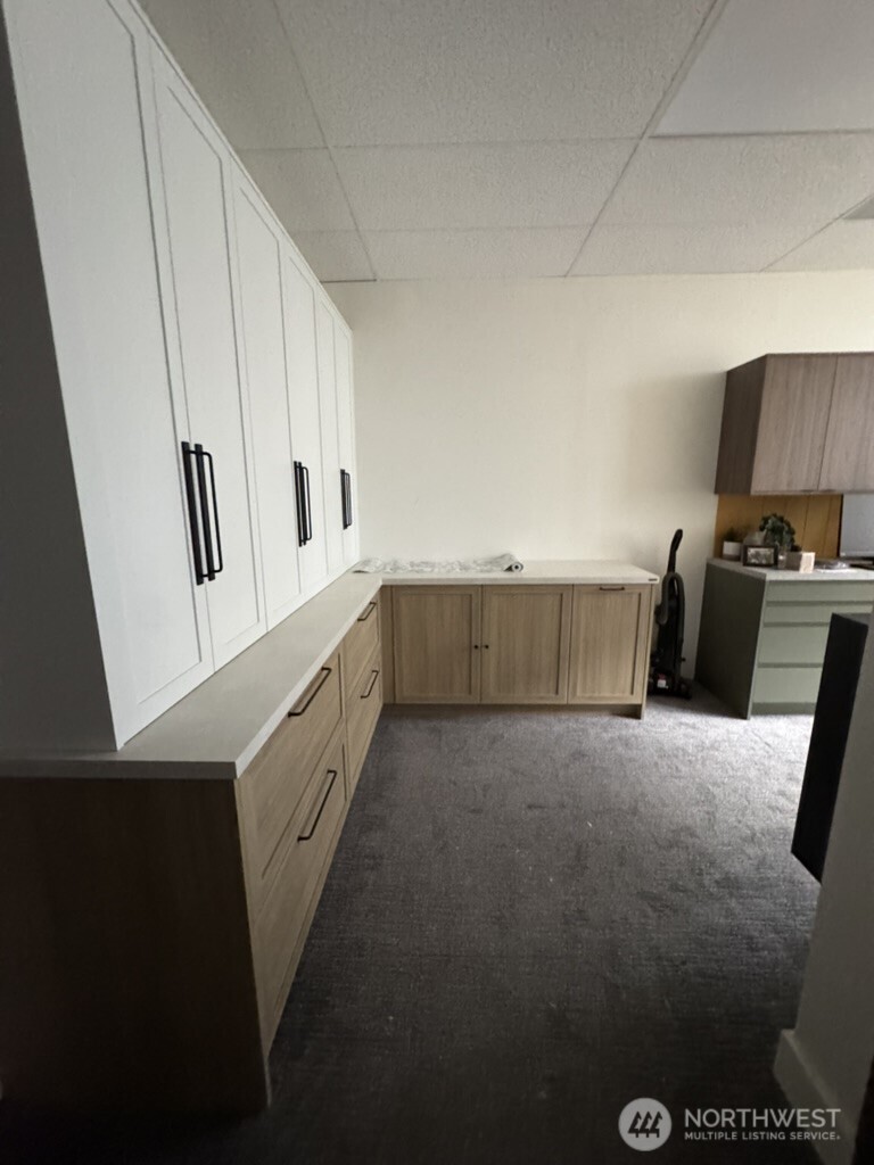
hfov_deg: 85.7
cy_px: 582
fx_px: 471
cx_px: 437
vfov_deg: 102.1
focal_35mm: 14
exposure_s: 1/60
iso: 1000
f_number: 2.2
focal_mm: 2.22
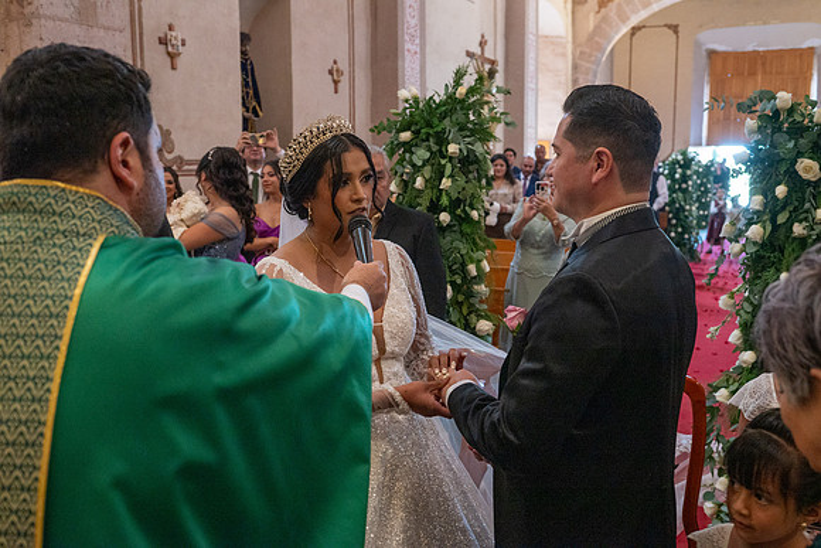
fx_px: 798
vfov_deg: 37.9
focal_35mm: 35
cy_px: 274
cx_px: 410
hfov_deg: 54.4
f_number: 5
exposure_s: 1/100
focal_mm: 35
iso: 2500
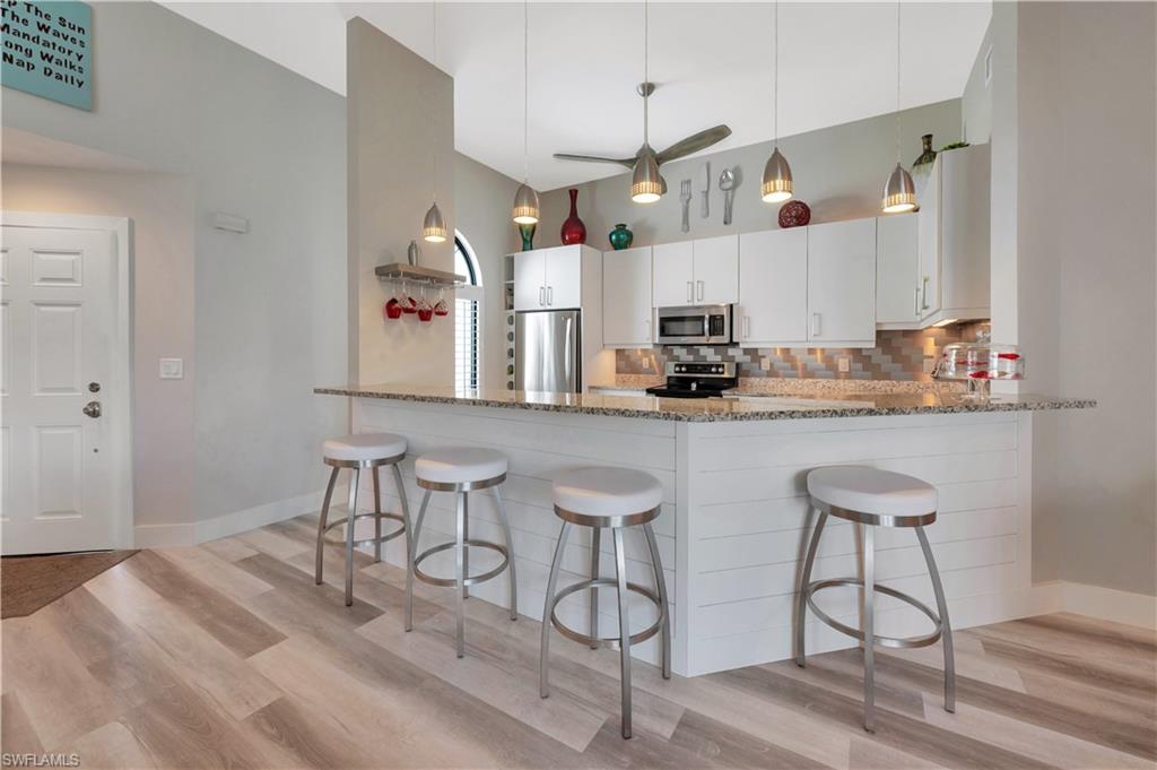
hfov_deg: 104.3
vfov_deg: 81.1
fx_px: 450
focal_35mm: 14
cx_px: 578
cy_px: 385
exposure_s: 1/8
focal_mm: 14
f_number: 11
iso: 200
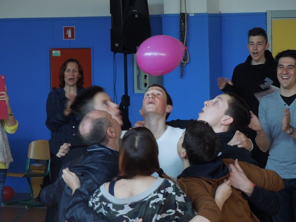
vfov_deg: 9.8
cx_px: 148
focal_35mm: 151
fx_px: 1291
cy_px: 111
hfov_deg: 13.1
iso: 400
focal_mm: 27.2
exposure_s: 1/50
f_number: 4.9
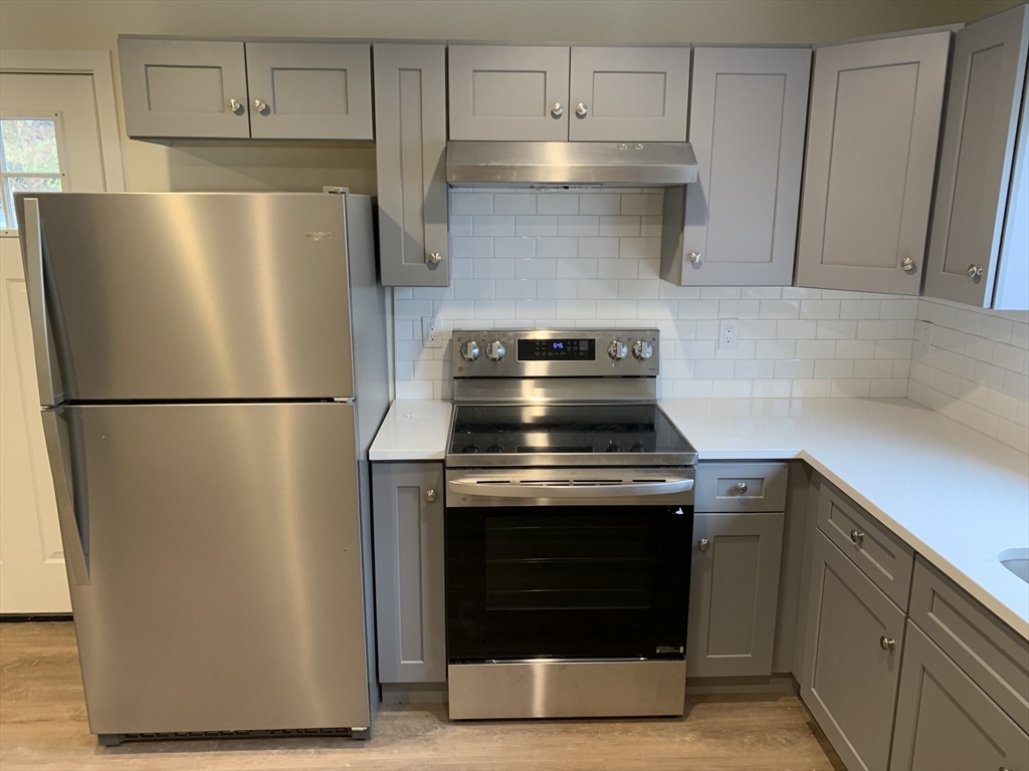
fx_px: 773
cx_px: 514
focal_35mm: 26
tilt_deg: -12.9
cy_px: 386
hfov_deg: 67.3
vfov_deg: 53.1
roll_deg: -1.6
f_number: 1.8
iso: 125
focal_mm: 4.25
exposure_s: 1/60
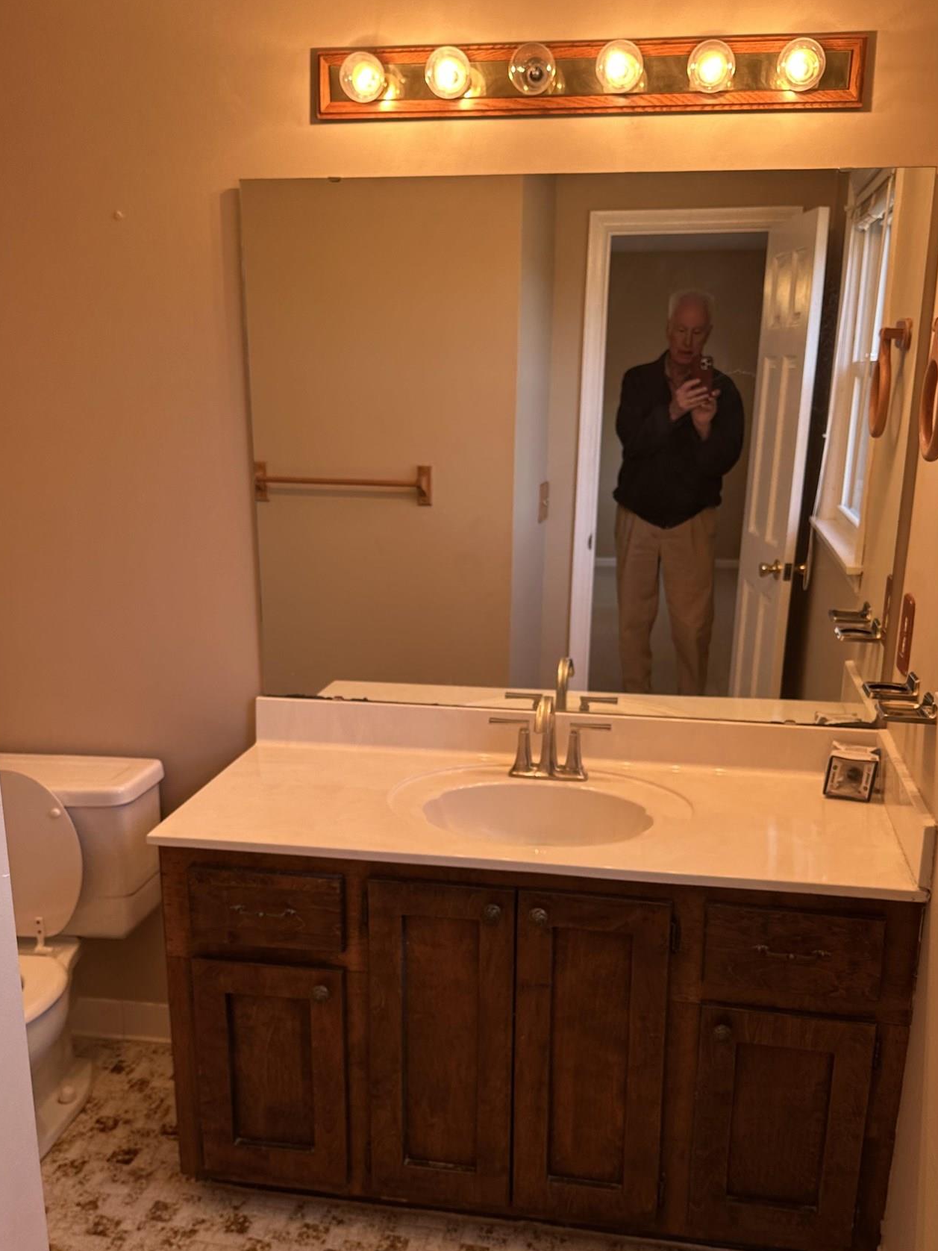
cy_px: 723
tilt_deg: -16.4
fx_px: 1192
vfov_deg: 55.1
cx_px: 493
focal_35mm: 33
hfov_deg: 42.9
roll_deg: -1.5
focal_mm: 6.86
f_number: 1.78
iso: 80
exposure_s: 1/121
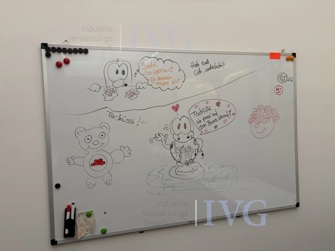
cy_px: 126
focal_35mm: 26
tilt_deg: -0.3
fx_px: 252
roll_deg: +2.2
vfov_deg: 53.1
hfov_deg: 67.3
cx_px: 168
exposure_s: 1/50
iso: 125
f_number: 1.6
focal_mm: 5.96
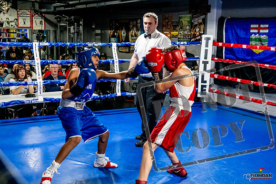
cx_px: 138
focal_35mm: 52
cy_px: 92
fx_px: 399
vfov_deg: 26.0
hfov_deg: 38.2
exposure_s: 1/800
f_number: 2.8
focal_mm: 35
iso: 5000
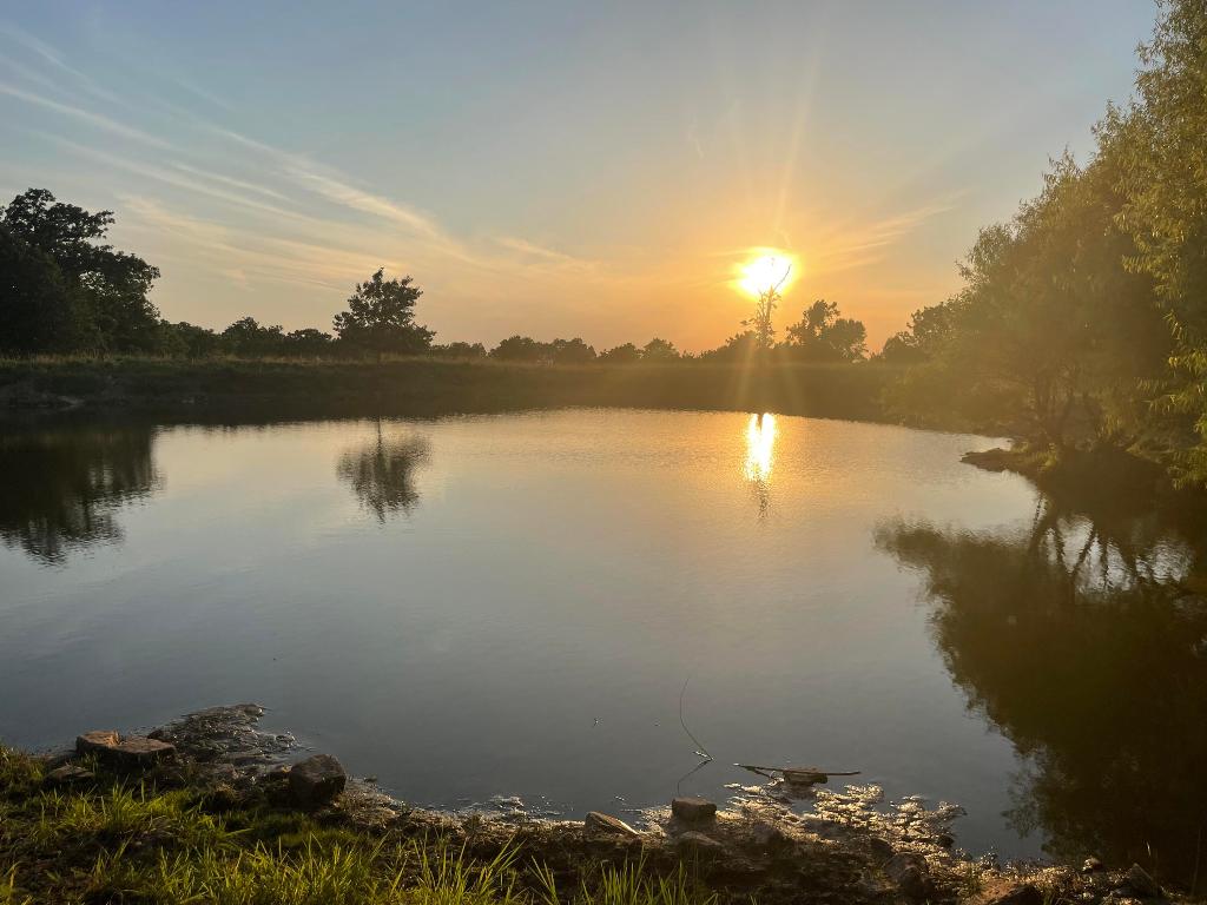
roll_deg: +0.3
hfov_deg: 67.3
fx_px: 907
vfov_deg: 53.1
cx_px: 604
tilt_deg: -3.6
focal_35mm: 26
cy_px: 452
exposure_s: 1/4651
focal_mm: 4.2
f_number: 1.6
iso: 32
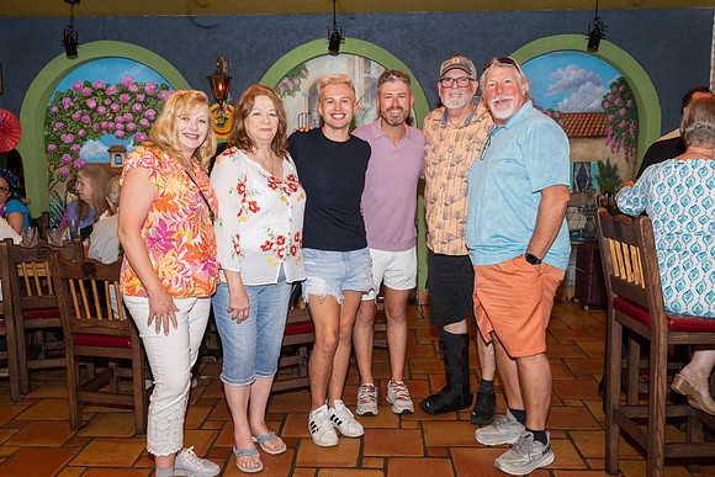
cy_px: 238
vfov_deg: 41.0
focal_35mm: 32
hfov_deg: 58.6
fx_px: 637
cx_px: 358
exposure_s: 1/100
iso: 800
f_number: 5.6
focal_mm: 31.5
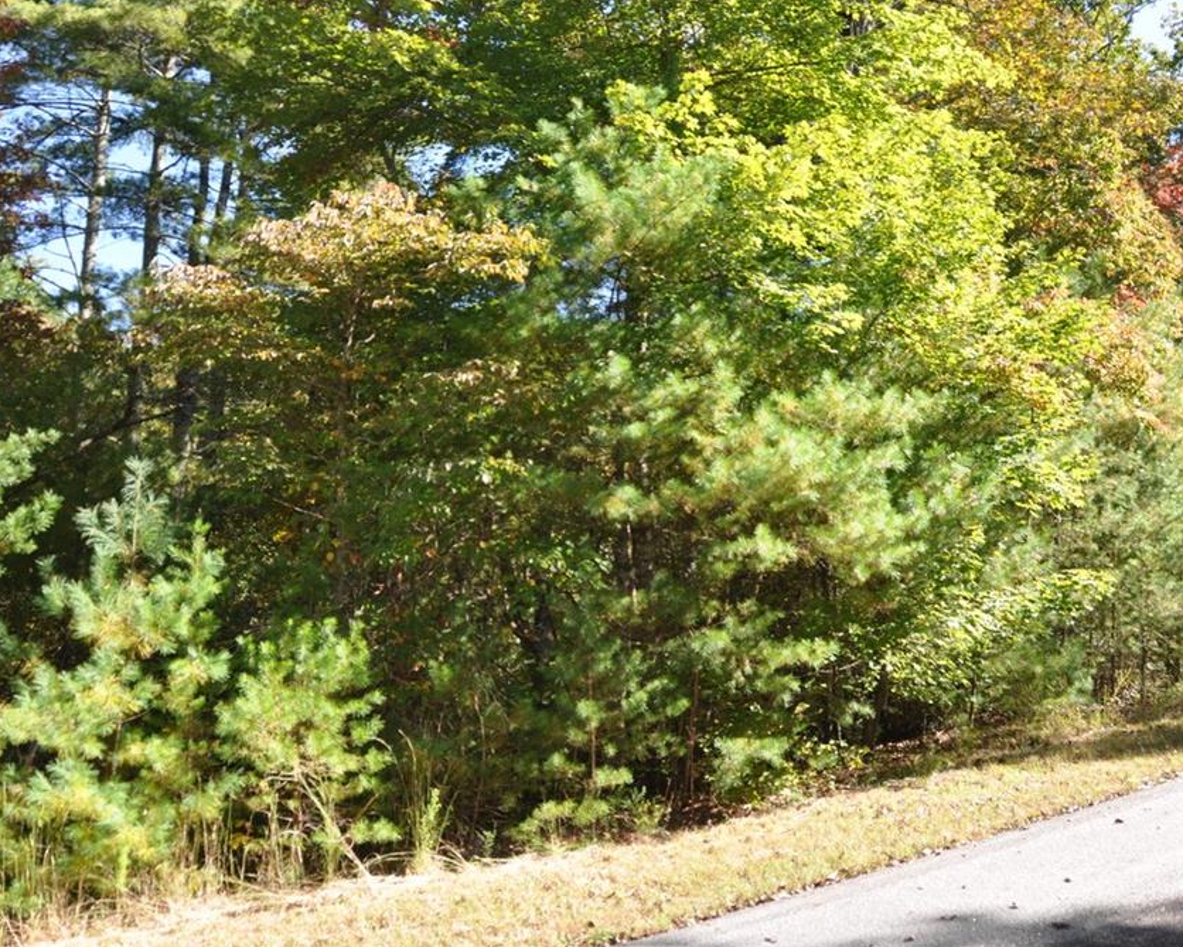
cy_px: 471
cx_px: 633
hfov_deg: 57.1
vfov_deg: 47.1
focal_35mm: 31
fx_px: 1086
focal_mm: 18
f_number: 5
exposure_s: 1/200
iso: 200
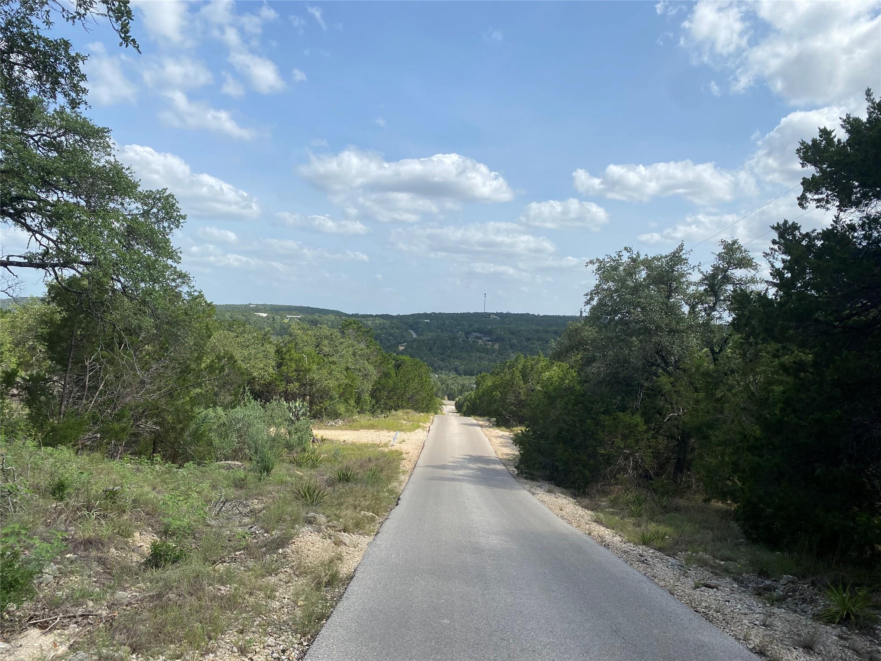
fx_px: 662
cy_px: 330
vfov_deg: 53.1
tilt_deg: -0.3
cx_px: 440
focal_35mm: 26
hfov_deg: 67.3
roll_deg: -3.1
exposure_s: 1/3125
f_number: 1.8
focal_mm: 4.25
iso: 32
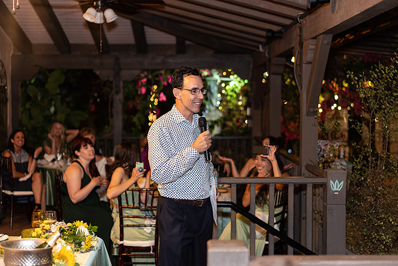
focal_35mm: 55
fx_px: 608
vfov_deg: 24.6
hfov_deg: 36.2
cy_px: 133
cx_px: 199
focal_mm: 55
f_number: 2
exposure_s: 1/100
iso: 800
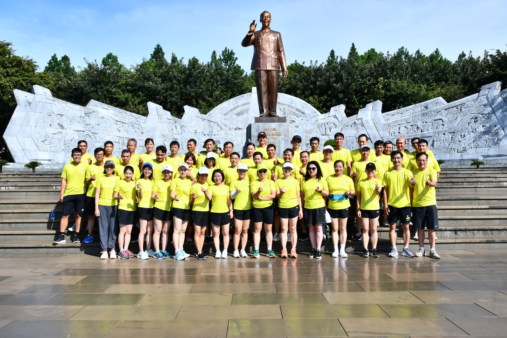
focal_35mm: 33
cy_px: 169
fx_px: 465
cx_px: 254
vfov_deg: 40.0
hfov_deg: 57.2
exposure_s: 1/125
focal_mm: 22
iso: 100
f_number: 14
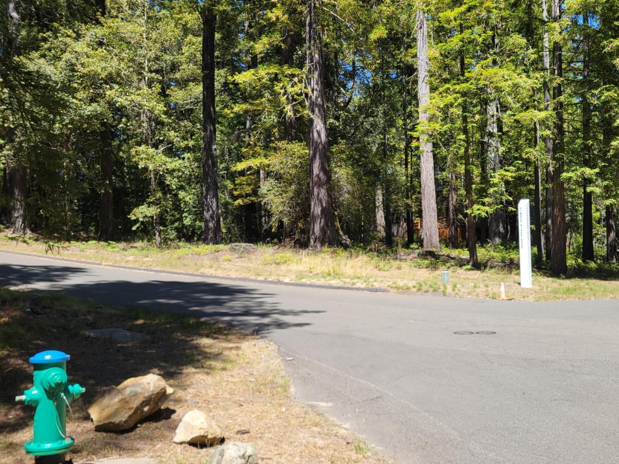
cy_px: 271
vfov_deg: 42.8
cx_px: 345
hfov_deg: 55.2
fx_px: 590
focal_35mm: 33
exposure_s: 1/1078
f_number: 1.8
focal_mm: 5.4
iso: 40
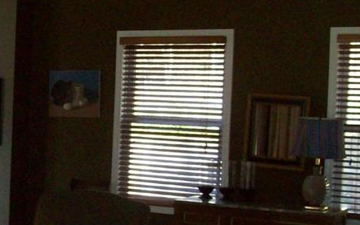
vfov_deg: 15.0
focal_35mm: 87
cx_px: -16
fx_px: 854
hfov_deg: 22.7
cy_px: 147
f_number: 2.7
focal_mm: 6
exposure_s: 1/64
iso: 200
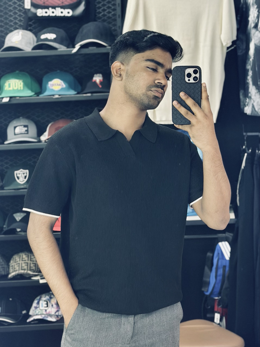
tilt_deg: -4.8
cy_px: 174
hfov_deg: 30.3
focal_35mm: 48
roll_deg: +1.8
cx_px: 130
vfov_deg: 39.7
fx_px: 481
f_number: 1.78
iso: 100
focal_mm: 6.86
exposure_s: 1/50
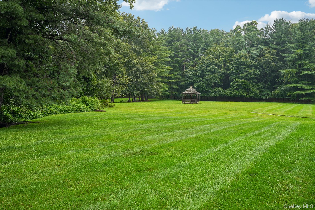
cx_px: 158
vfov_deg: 43.0
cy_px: 105
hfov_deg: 61.1
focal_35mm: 30
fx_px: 267
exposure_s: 1/40
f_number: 8
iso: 100
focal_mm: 30.5
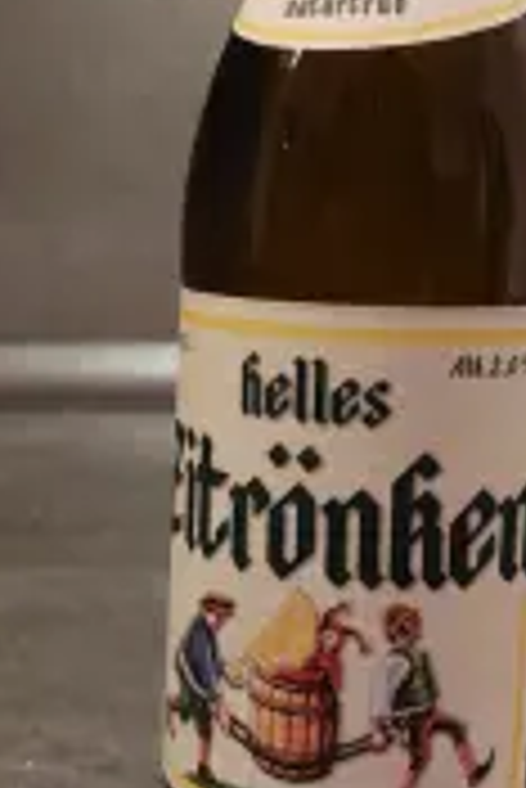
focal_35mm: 57
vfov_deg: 35.0
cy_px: 401
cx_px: 234
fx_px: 1247
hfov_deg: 23.8
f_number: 1.8
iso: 500
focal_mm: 5.23
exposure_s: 1/25
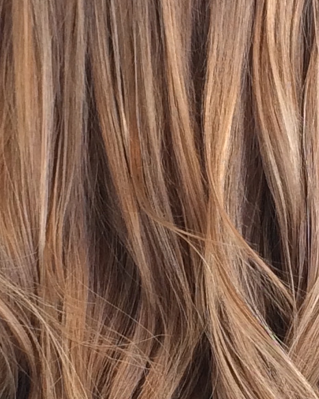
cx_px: 203
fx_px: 1936
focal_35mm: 164
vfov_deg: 11.8
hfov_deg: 9.4
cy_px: 206
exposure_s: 1/60
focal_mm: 4.12
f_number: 2.2
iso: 50
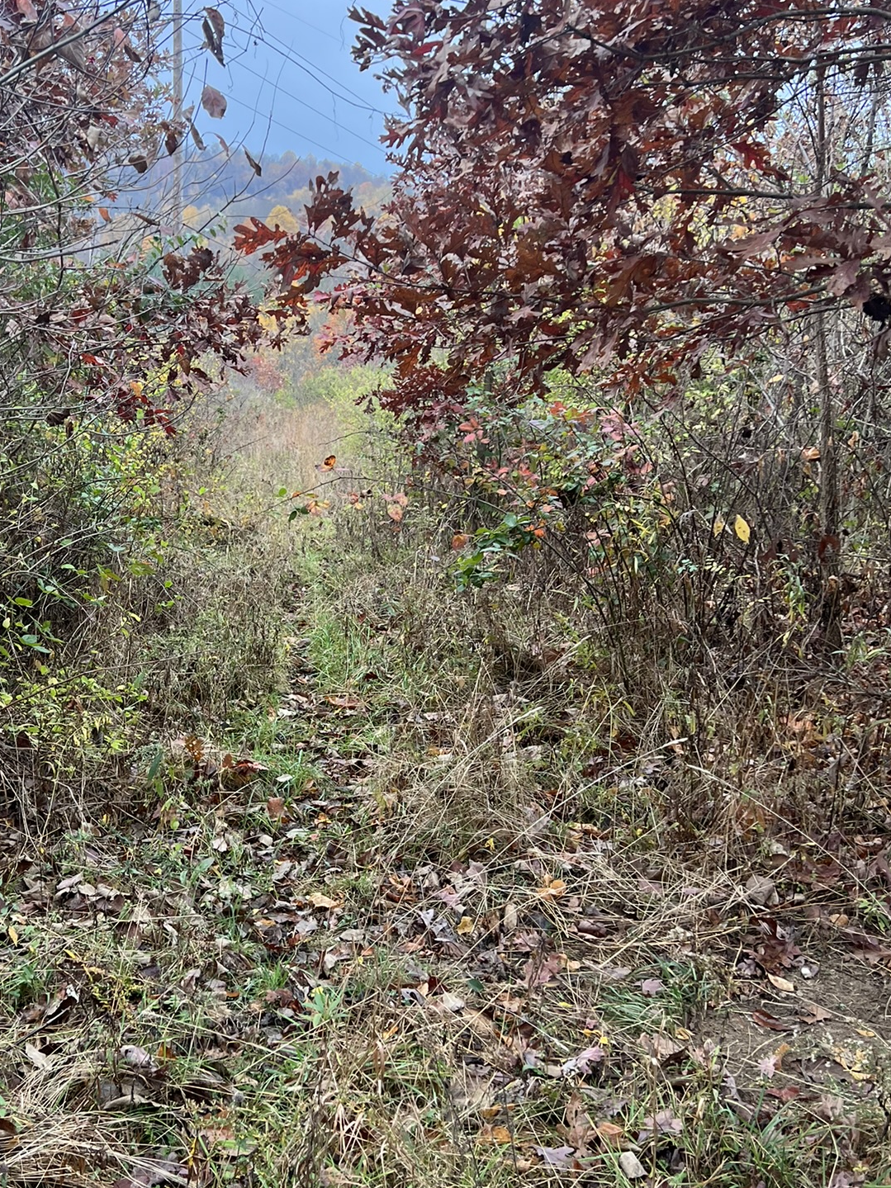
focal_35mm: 37
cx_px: 345
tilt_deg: -17.6
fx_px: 1270
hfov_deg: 38.5
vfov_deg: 50.1
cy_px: 604
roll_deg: -2.6
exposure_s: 1/121
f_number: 1.5
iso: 125
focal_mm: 5.7
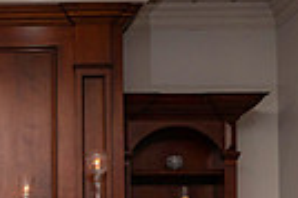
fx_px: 967
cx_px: -56
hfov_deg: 16.8
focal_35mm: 117
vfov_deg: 11.2
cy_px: 294
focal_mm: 27
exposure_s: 1/125
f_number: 3.5
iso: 800
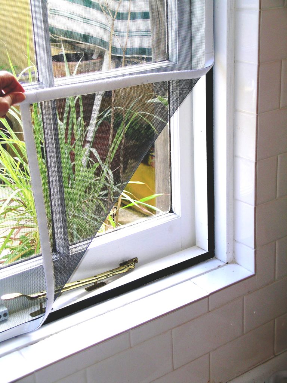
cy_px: 192
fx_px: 630
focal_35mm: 57
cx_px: 144
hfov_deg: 25.7
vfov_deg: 33.8
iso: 50
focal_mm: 11.8
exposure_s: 1/44.4
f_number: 3.6
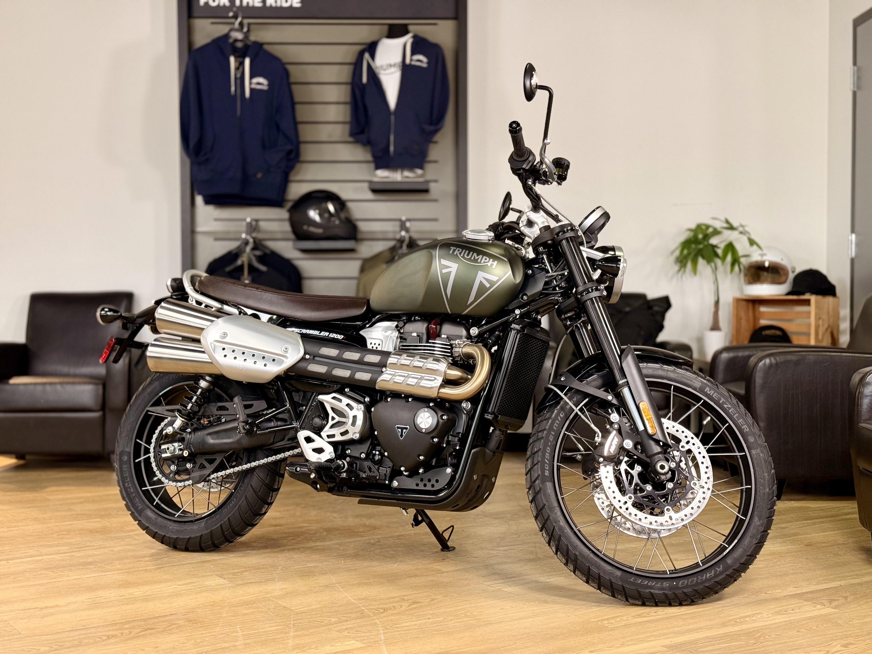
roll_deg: +0.3
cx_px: 436
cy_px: 327
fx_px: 1209
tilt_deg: -0.9
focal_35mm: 48
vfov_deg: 30.3
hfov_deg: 39.7
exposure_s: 1/60
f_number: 1.78
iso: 100
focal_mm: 6.76
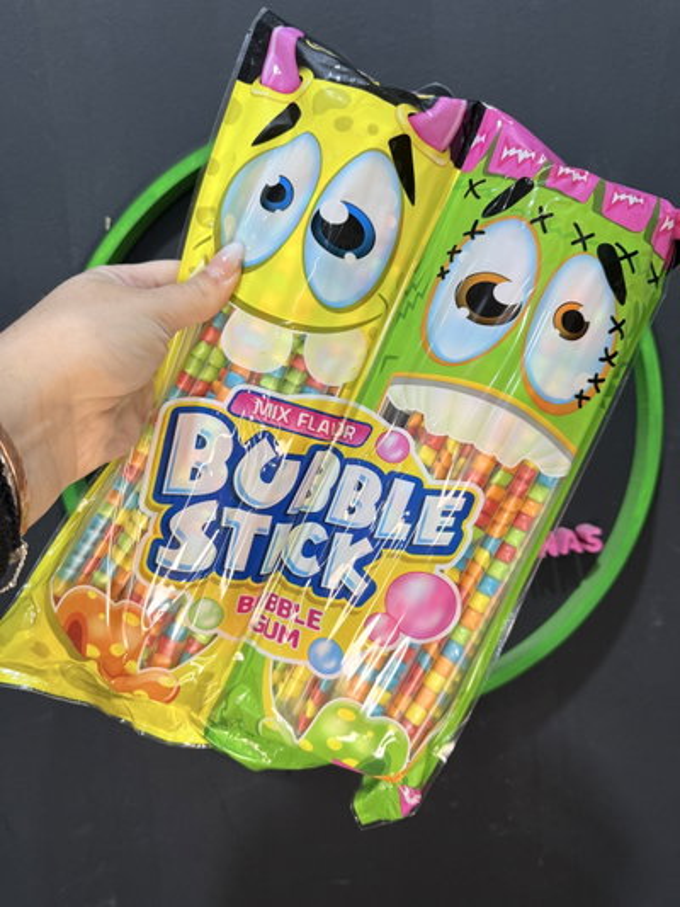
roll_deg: +6.4
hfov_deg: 56.8
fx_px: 628
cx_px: 340
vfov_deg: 71.6
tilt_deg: -3.0
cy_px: 454
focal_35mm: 24
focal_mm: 6.76
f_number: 1.78
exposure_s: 1/100
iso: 160
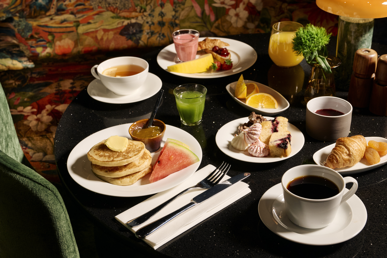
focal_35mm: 57
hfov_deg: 35.1
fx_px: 613
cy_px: 129
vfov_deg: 23.8
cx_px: 194
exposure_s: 1/80
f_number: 7.1
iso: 320
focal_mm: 38
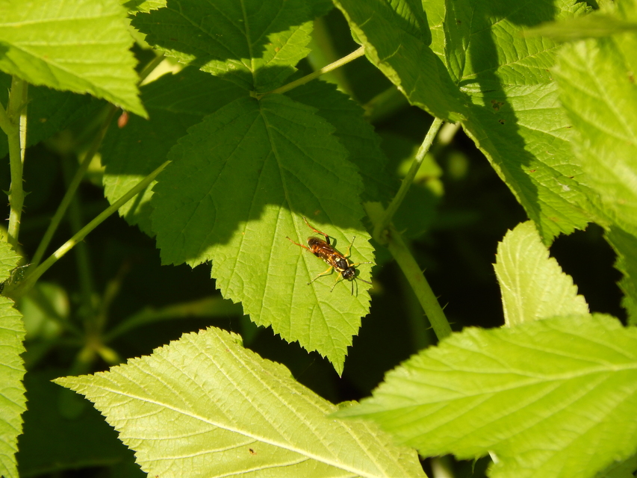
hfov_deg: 4.6
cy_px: 239
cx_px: 318
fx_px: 7914
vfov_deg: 3.5
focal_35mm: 430
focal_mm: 76.4
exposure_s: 1/250
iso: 140
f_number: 5.7
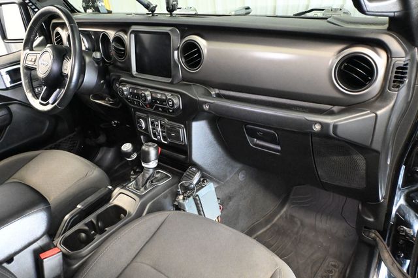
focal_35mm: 30
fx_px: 348
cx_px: 209
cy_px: 139
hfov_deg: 62.0
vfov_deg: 43.6
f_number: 3.8
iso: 12800
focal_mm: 20
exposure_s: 1/40
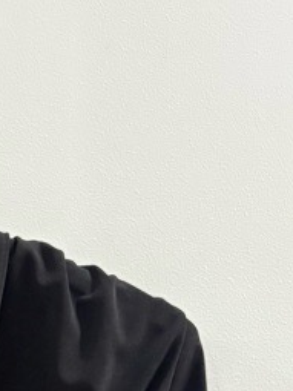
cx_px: -120
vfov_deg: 16.3
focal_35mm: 102
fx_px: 1152
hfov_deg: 13.8
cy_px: 693
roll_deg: -0.2
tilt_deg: -1.6
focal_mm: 5.96
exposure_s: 1/25
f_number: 1.6
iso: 500
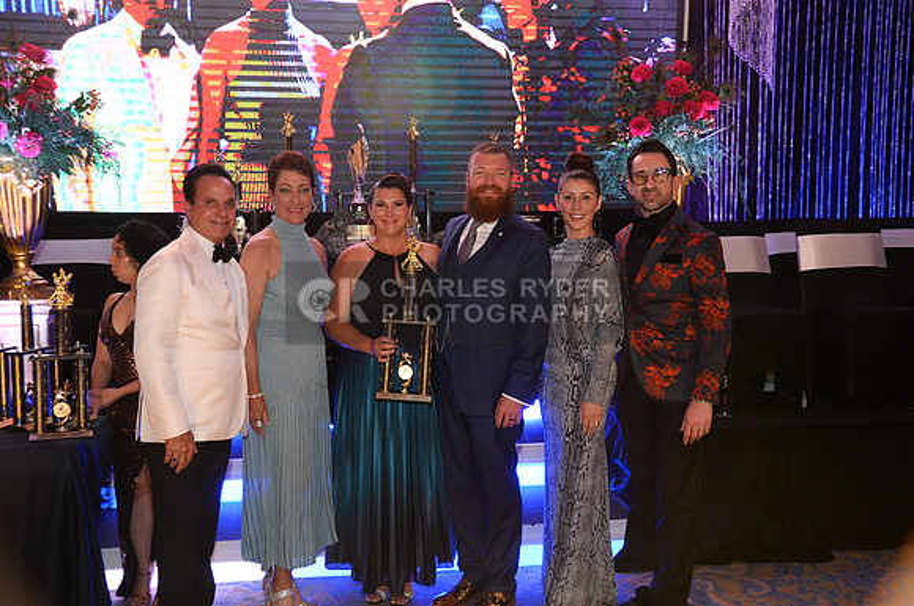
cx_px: 457
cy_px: 303
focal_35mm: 38
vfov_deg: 35.0
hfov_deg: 50.8
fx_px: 963
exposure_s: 1/250
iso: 5000
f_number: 4.5
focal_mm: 38
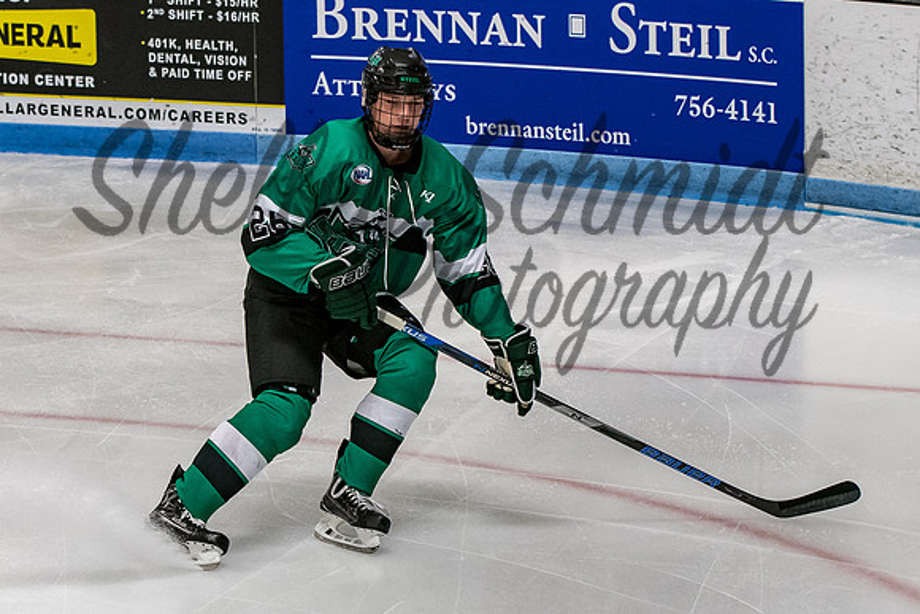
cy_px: 332
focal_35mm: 149
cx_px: 399
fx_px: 3815
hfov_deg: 13.7
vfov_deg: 9.2
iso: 2500
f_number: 4
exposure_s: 1/800
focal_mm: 70
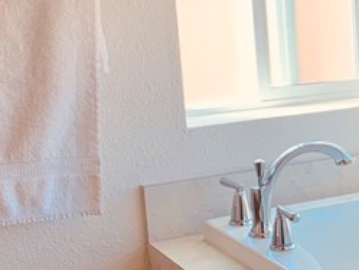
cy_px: 183
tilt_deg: -12.8
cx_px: 532
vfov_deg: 13.8
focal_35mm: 107
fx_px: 1110
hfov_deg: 16.7
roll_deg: +0.7
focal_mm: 4.25
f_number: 1.8
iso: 64
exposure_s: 1/121
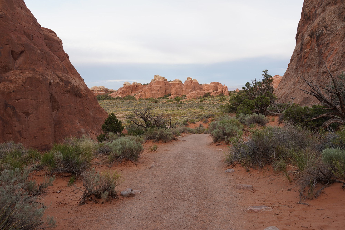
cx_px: 172
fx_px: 268
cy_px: 115
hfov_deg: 65.5
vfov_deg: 46.4
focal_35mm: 28
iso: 200
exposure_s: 1/100
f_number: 7.1
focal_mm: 28
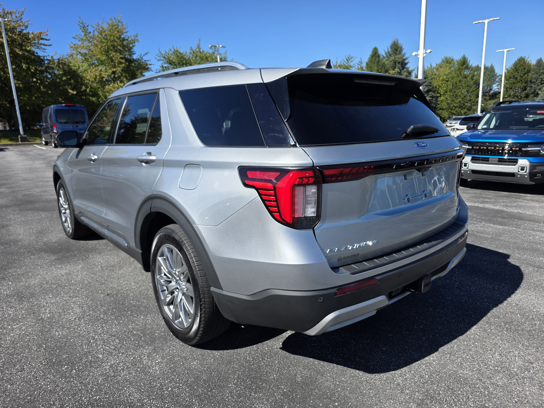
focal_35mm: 23
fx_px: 361
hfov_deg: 73.9
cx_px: 272
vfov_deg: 58.9
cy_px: 204
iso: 80
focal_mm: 6.3
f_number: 1.7
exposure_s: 1/4057
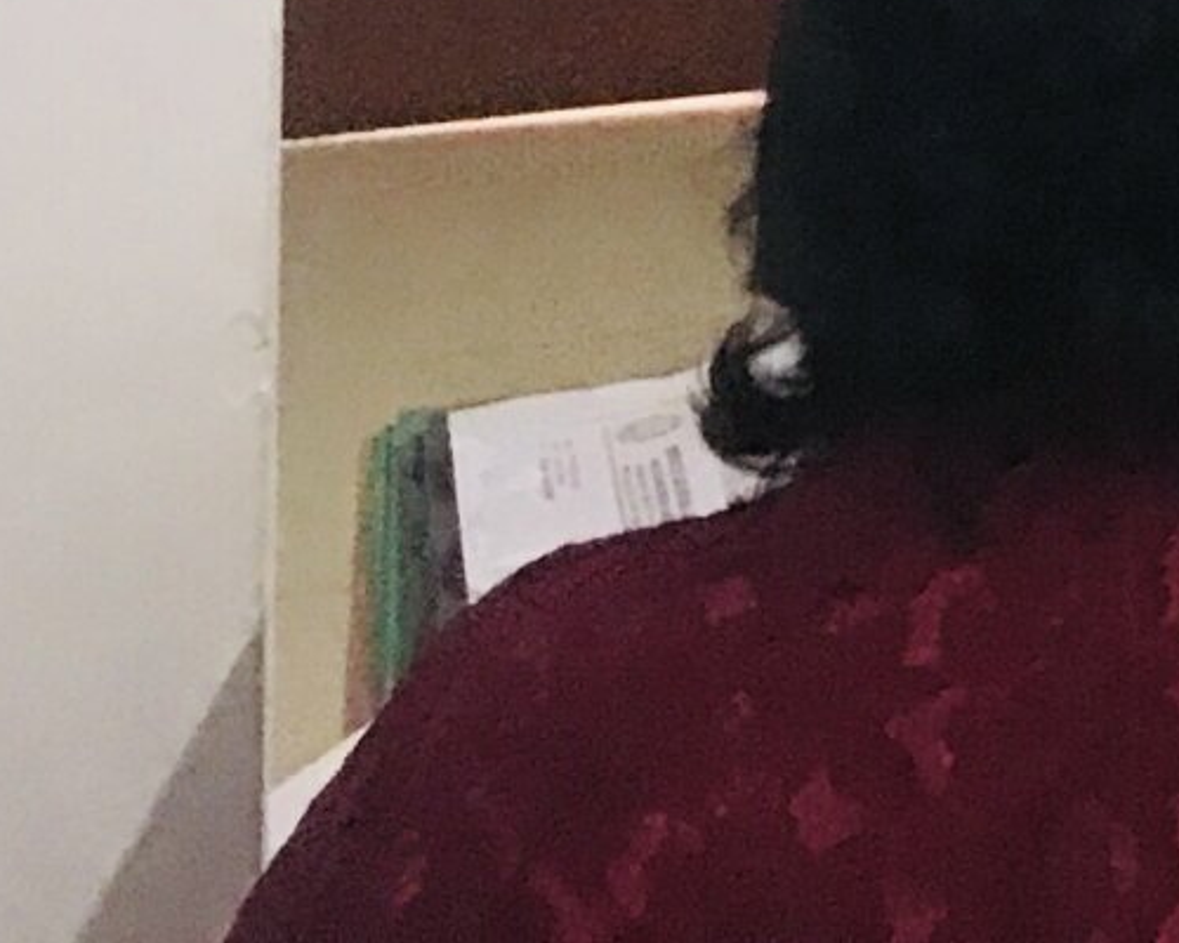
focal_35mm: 140
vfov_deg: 9.7
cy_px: -1318
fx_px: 4885
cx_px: 2780
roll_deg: +0.1
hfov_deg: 11.5
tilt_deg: -0.3
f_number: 1.8
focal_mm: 3.99
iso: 100
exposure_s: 1/9
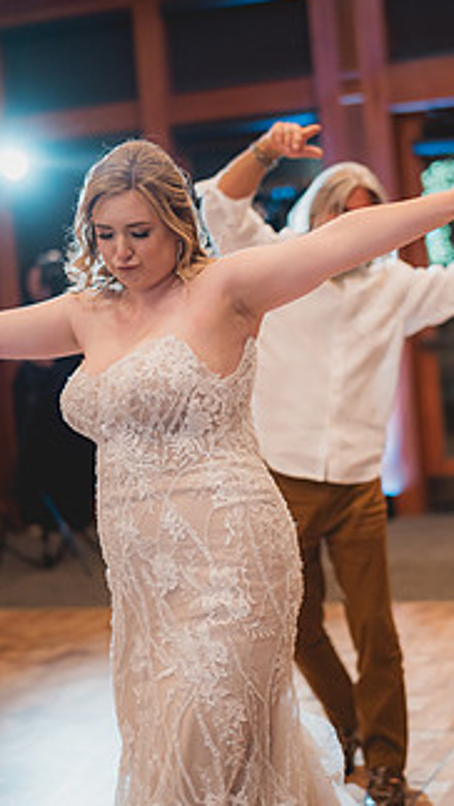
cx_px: 304
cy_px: 369
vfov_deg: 28.9
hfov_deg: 16.5
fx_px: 1560
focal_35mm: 73
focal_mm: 50
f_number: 1.4
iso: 1250
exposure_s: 1/400
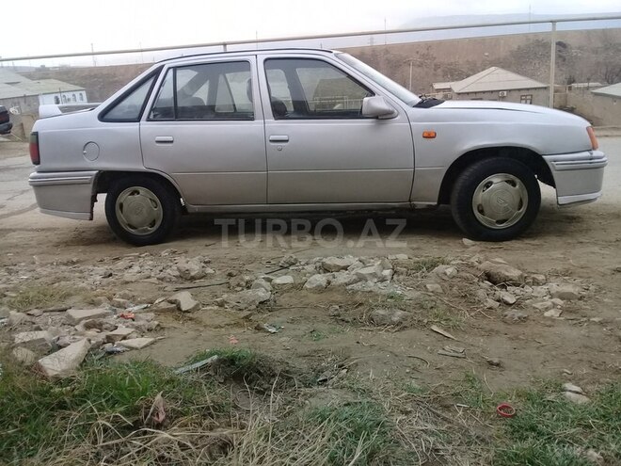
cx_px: 310
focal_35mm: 31
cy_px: 233
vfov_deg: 45.4
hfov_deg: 58.4
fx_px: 556
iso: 64
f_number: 2.2
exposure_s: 1/50
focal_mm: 3.3
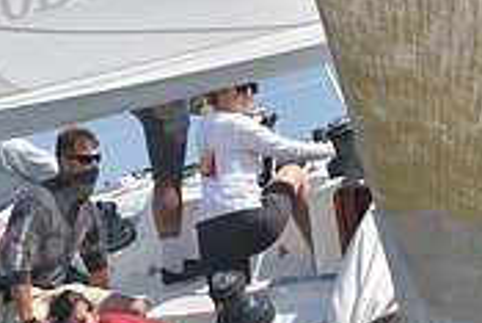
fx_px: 4207
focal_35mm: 314
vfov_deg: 4.4
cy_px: 346
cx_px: 391
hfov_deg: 6.5
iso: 250
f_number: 4.5
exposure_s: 1/1250
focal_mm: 95
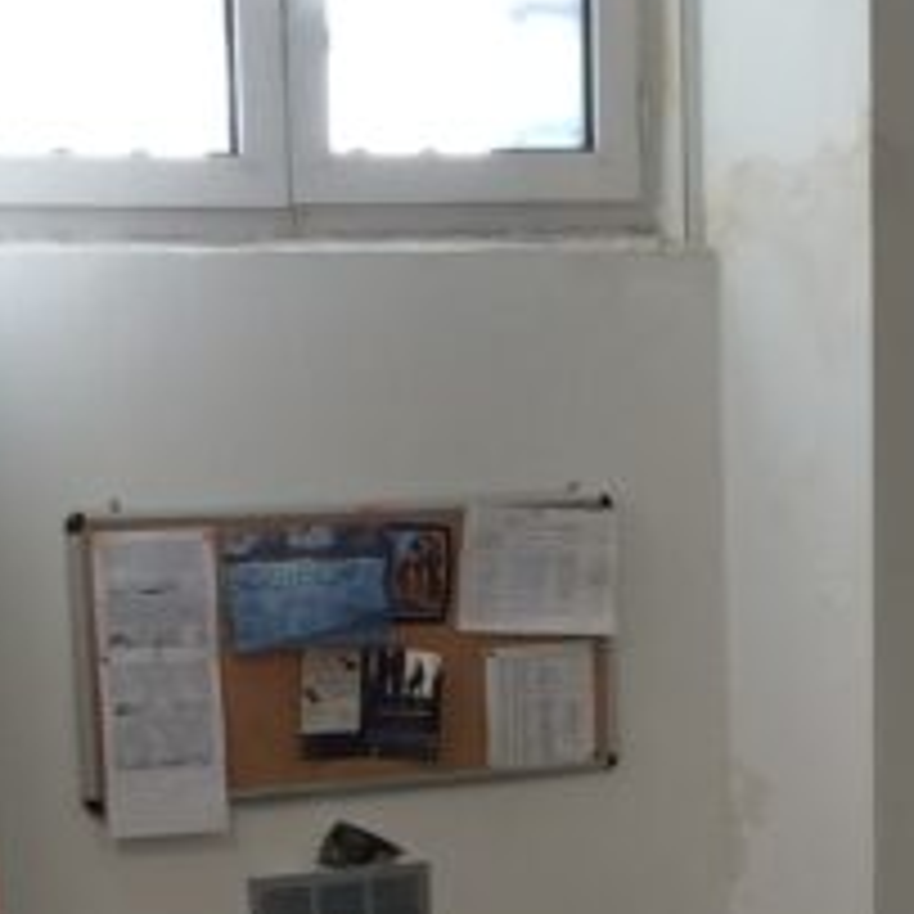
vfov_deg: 13.1
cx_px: 491
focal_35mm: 129
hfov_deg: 13.5
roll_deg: +1.4
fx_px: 3854
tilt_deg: -13.6
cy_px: 1198
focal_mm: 4.15
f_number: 2.2
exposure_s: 1/33
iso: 40
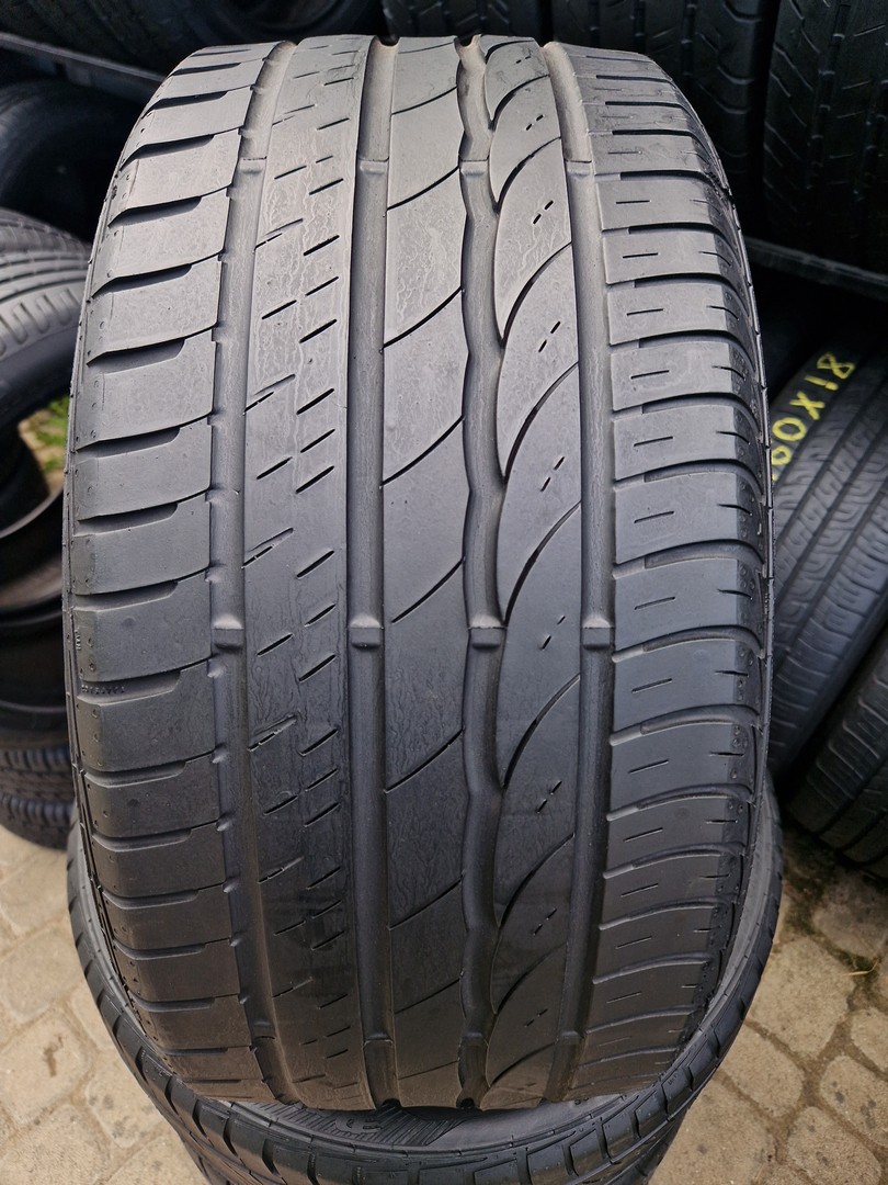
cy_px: 592
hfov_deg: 58.9
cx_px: 444
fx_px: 787
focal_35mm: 23
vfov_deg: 73.9
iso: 50
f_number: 1.8
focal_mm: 5.4
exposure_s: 1/414
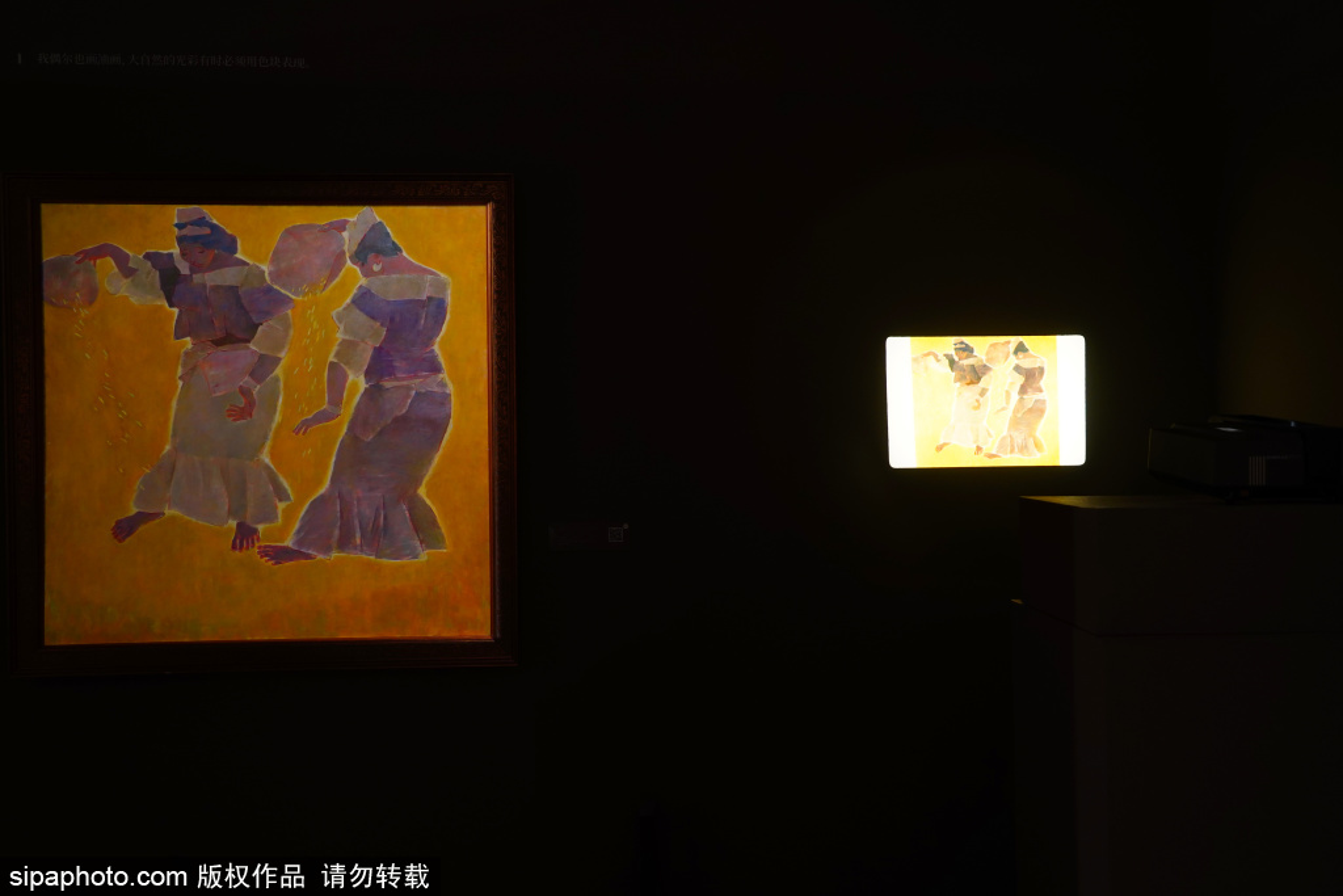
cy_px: 448
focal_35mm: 31
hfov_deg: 60.3
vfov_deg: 42.3
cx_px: 672
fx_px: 1157
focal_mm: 31
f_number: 4.5
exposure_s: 1/20
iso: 1250
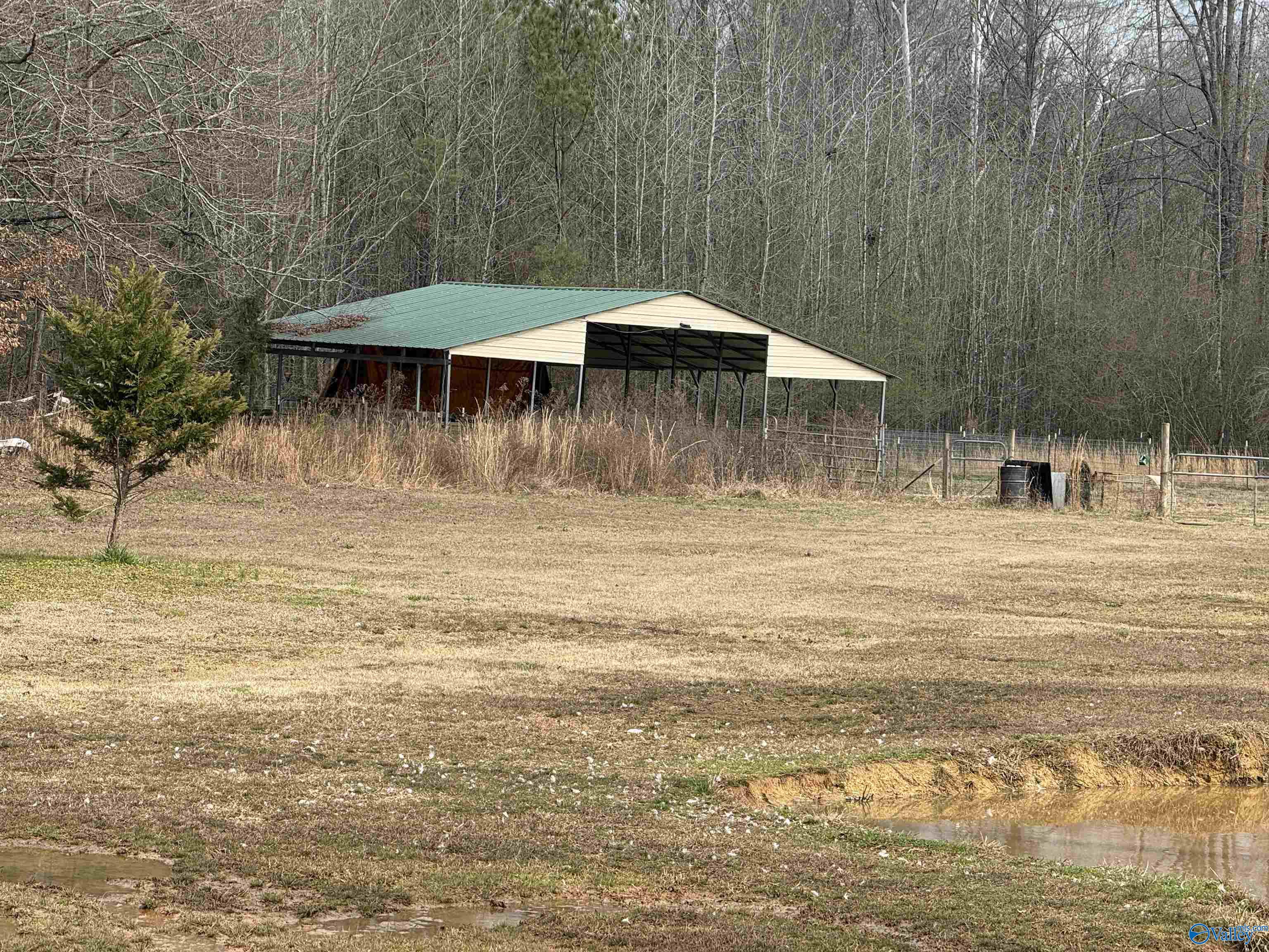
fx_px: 4399
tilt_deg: -1.7
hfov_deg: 16.4
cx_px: 634
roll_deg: -1.1
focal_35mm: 120
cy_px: 476
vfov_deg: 12.3
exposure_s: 1/700
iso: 50
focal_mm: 15.66
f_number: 2.8
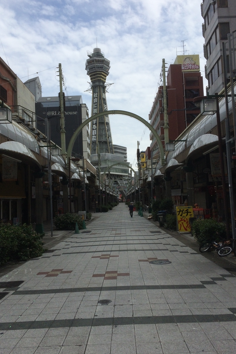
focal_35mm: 31
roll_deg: +5.0
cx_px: 117
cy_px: 174
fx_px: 305
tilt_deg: +6.0
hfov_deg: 42.3
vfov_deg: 60.3
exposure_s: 1/4115
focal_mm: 4.15
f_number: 2.2
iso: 32
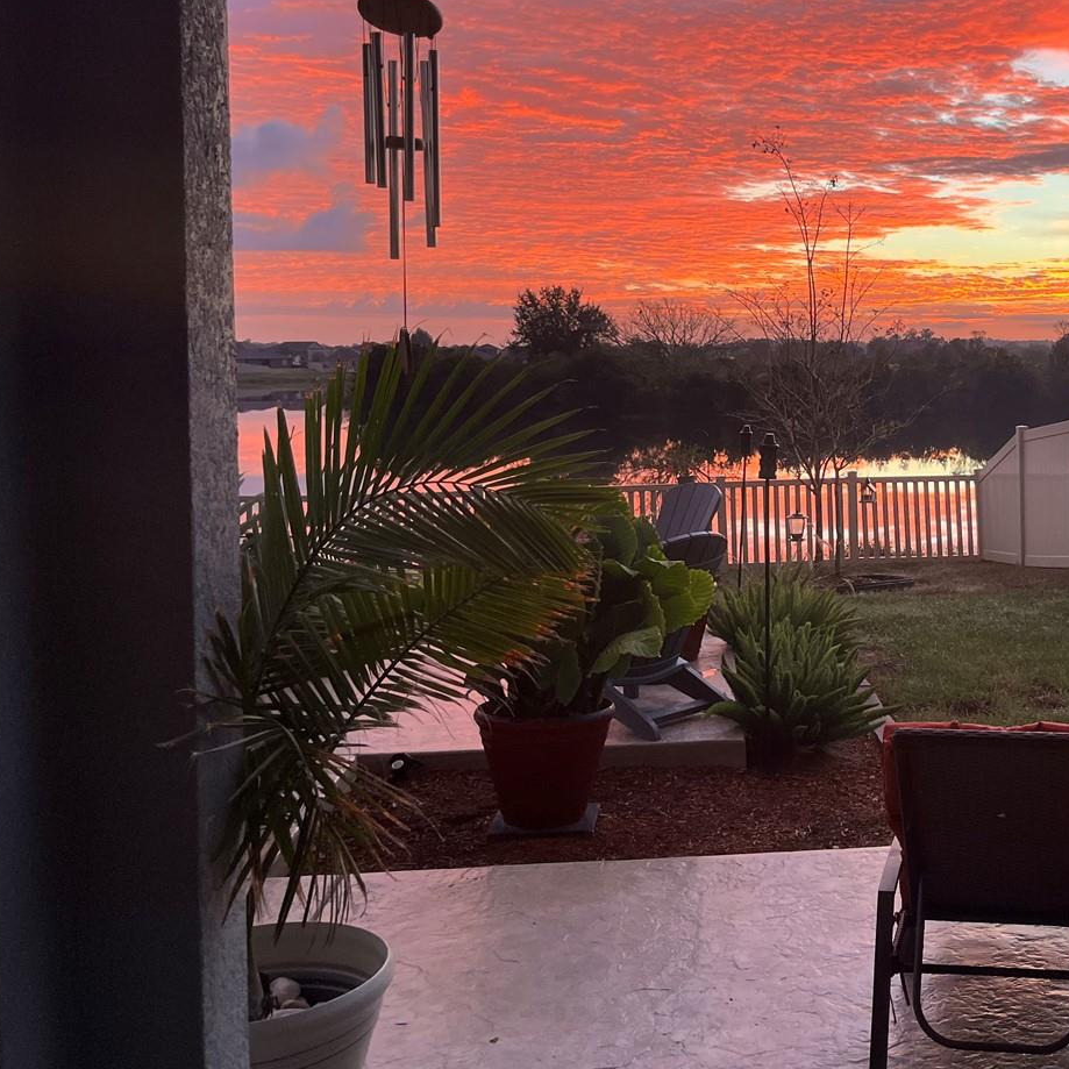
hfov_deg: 39.5
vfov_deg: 41.7
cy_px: 427
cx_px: 913
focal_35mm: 40
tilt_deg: -2.4
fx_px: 1398
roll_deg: +0.6
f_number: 1.6
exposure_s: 1/122
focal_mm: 5.1
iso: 80
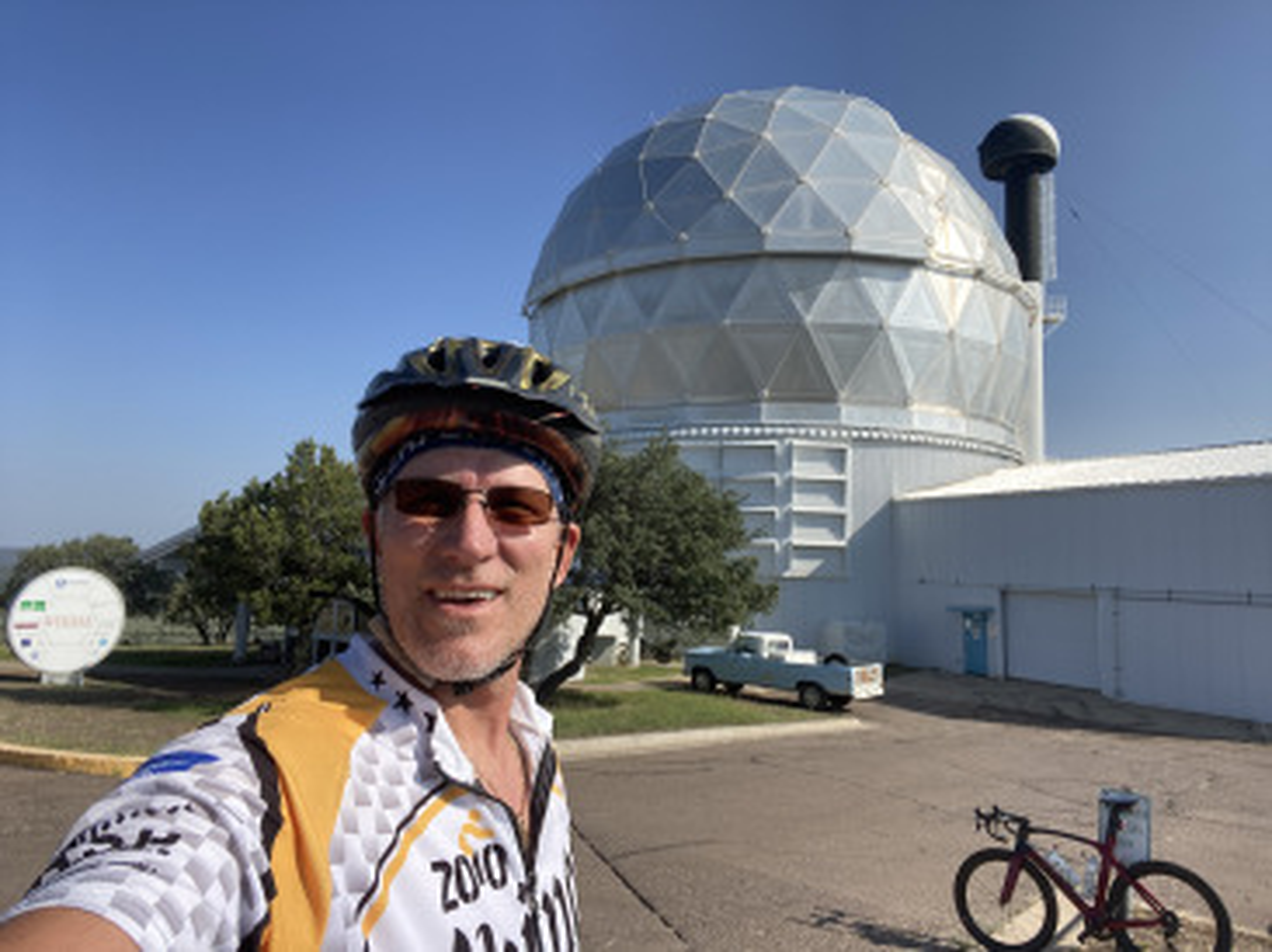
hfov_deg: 74.0
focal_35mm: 23
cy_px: 476
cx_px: 636
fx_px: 845
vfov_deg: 58.8
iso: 25
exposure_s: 1/900
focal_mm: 2.71
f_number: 2.2
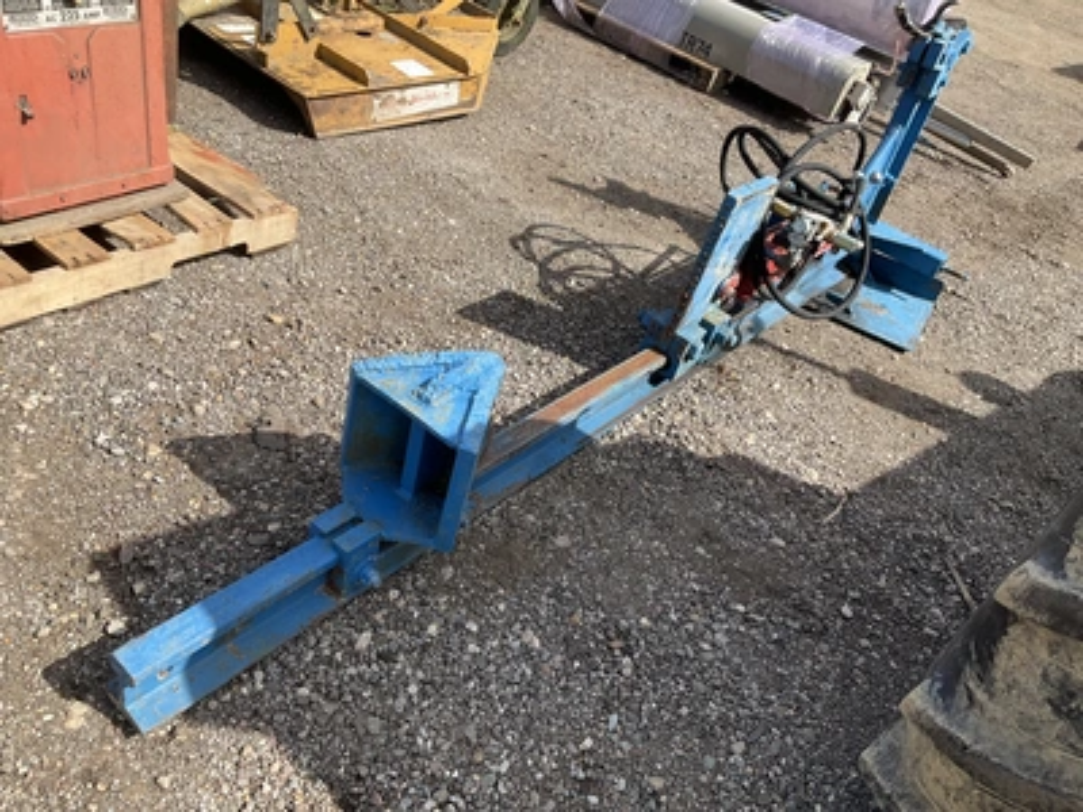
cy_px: 406
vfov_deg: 48.2
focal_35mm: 29
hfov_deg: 61.7
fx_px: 907
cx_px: 542
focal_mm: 3
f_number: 1.8
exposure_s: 1/1221
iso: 25
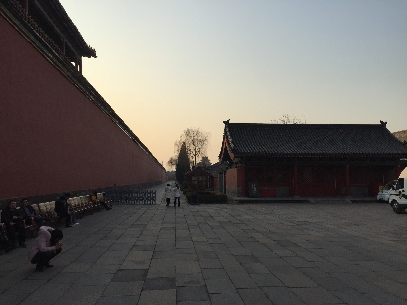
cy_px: 152
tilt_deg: +5.1
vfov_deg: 48.2
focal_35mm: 29
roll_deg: +0.4
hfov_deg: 61.7
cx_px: 204
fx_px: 341
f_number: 2.2
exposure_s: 1/1582
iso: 32
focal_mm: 4.15
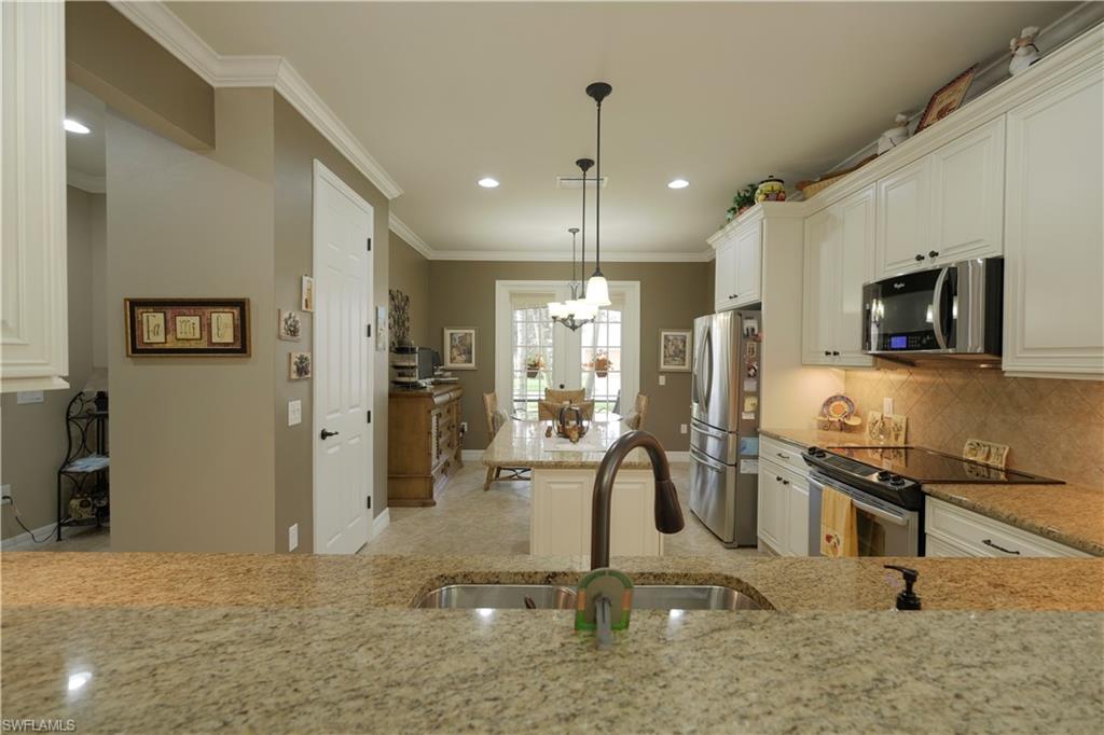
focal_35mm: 15
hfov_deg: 100.4
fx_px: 460
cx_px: 552
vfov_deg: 77.3
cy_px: 368
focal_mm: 10
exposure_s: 1/15
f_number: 4
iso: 800
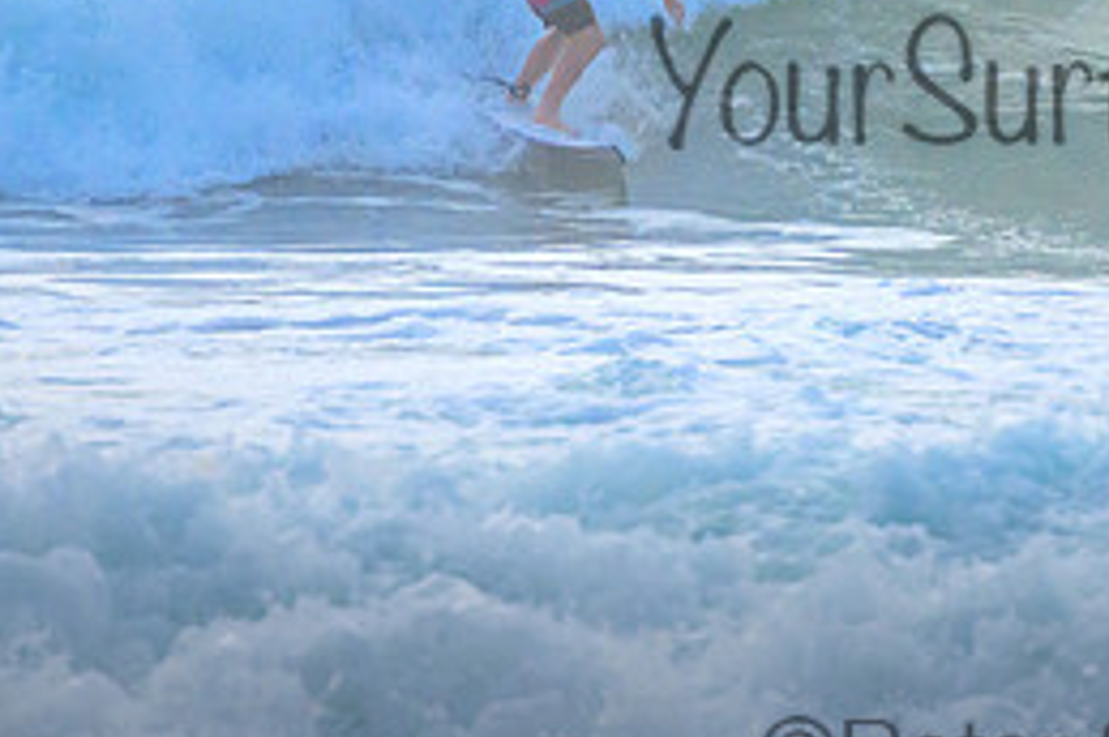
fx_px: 37935
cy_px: 34
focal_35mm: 1233
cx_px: 799
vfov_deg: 1.1
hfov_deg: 1.7
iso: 1100
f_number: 5.6
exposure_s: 1/2000
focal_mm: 400
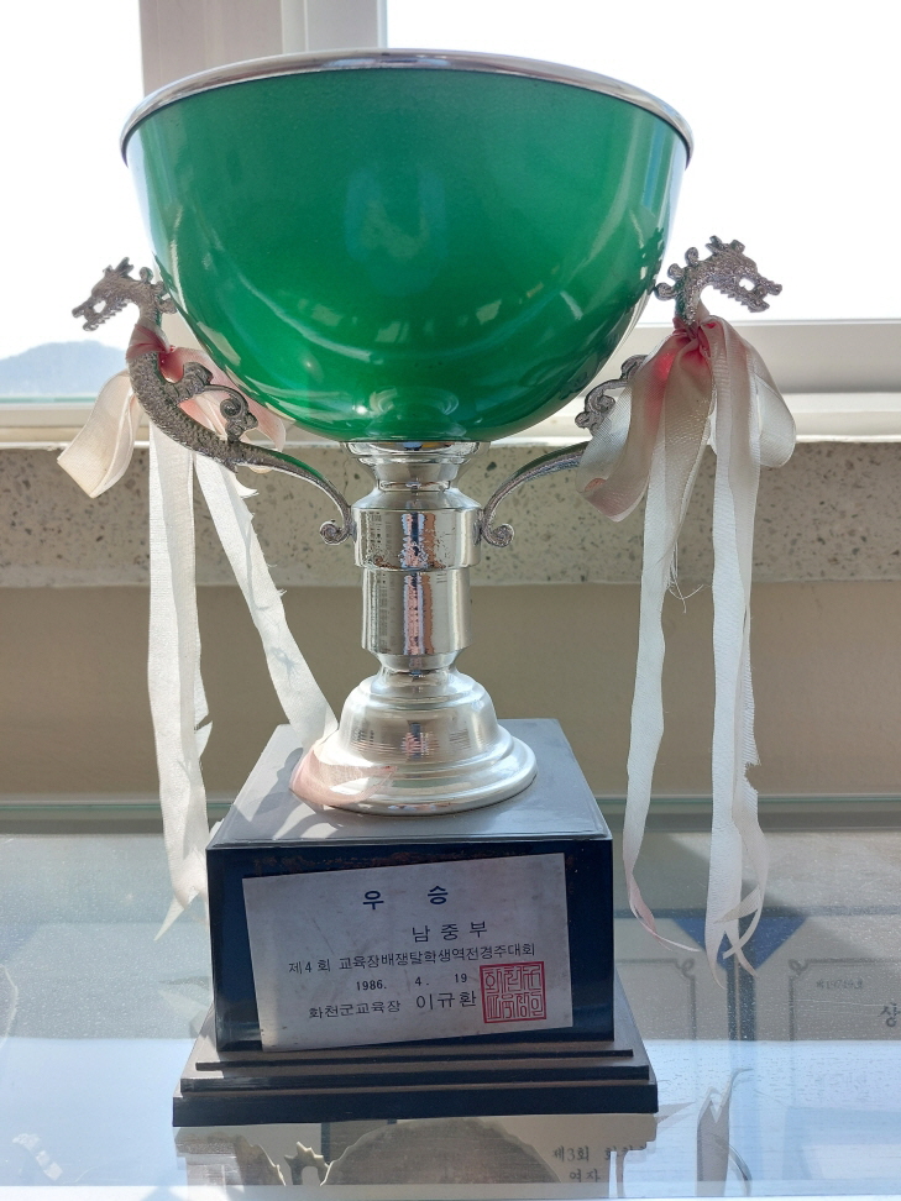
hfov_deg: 56.8
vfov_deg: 71.6
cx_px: 450
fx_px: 833
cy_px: 600
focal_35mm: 24
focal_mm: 5.23
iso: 25
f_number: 1.8
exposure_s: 1/122
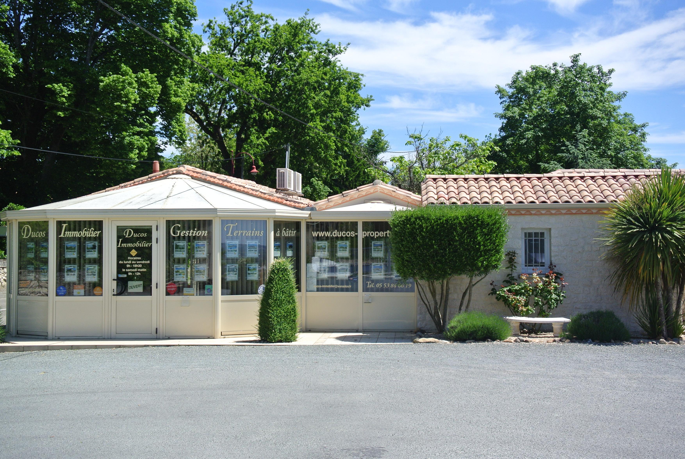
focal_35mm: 47
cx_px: 342
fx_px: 895
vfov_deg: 28.7
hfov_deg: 41.9
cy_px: 230
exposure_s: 1/640
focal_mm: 17.6
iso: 100
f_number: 4.5
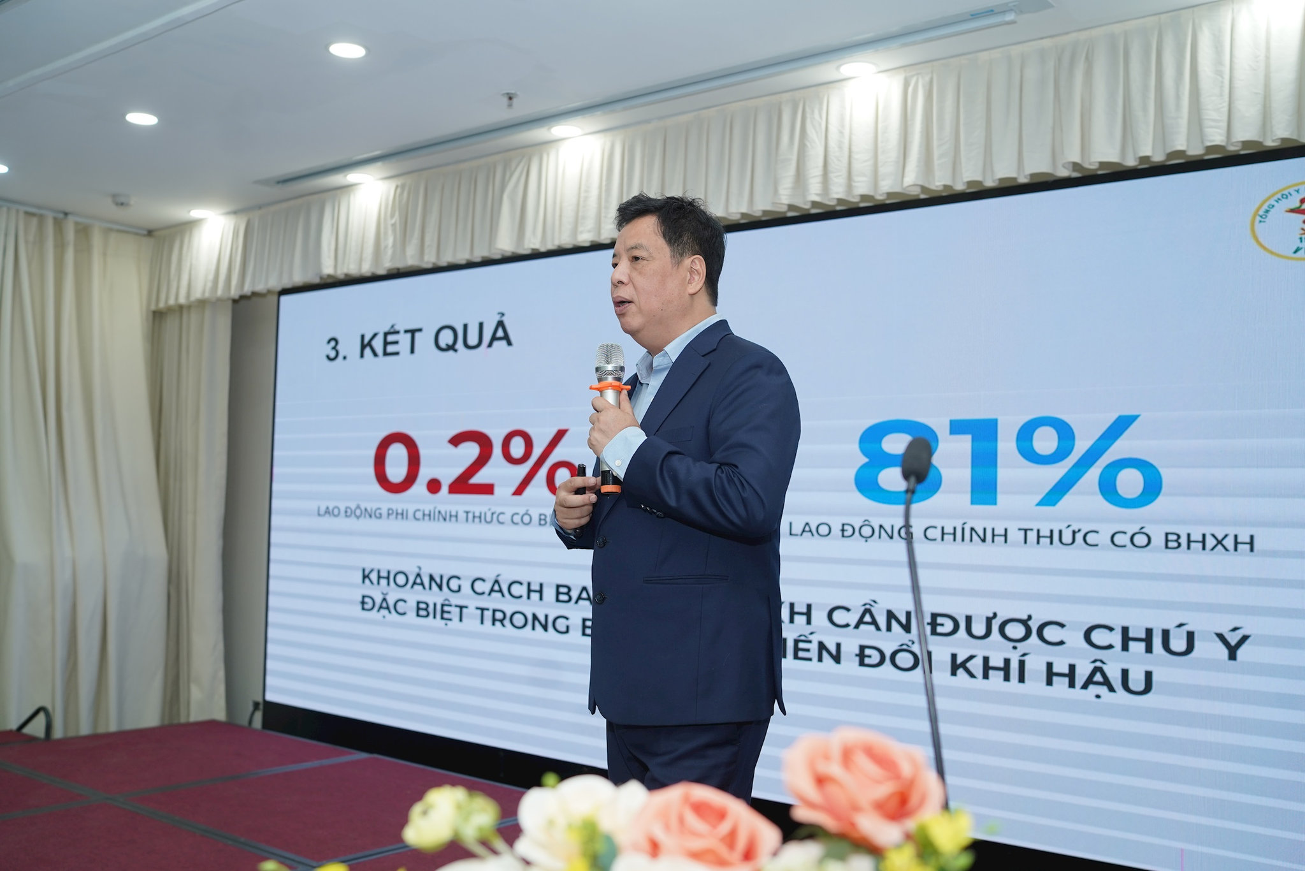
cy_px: 436
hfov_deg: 54.4
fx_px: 1269
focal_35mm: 35
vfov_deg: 37.9
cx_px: 652
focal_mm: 35
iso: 320
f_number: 3.2
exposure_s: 1/160
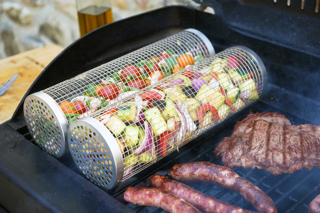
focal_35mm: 57
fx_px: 507
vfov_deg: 23.8
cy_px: 106
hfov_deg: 35.1
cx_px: 160
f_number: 5.6
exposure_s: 1/400
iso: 1250
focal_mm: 57
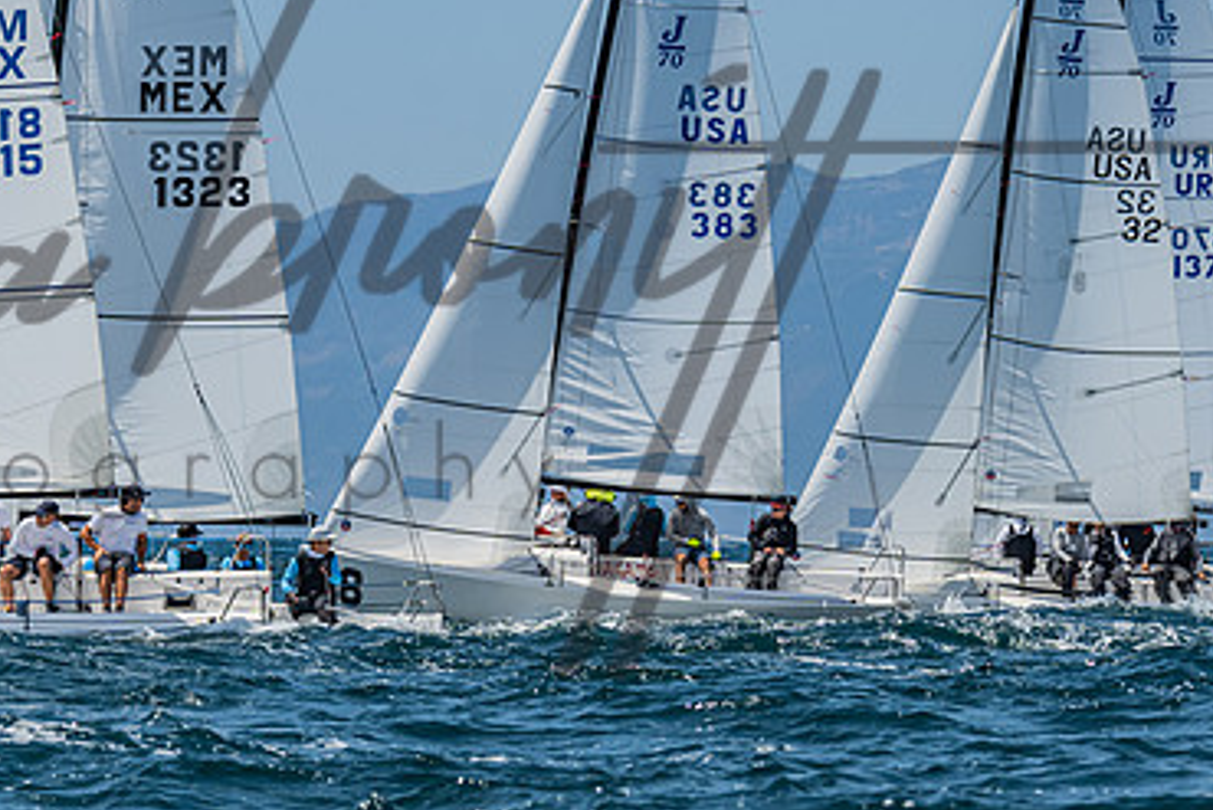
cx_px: 281
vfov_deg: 4.3
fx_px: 10887
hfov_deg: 6.4
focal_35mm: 323
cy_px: 254
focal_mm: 180
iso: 400
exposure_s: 1/2000
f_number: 6.3
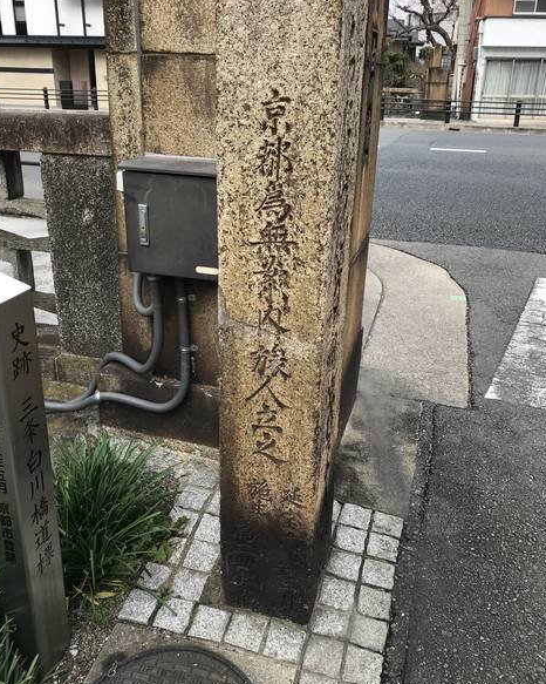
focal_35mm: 30
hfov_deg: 48.5
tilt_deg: -19.4
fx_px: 606
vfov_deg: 58.7
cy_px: 314
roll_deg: +0.9
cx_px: 268
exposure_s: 1/547
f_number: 1.8
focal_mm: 3.99
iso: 20
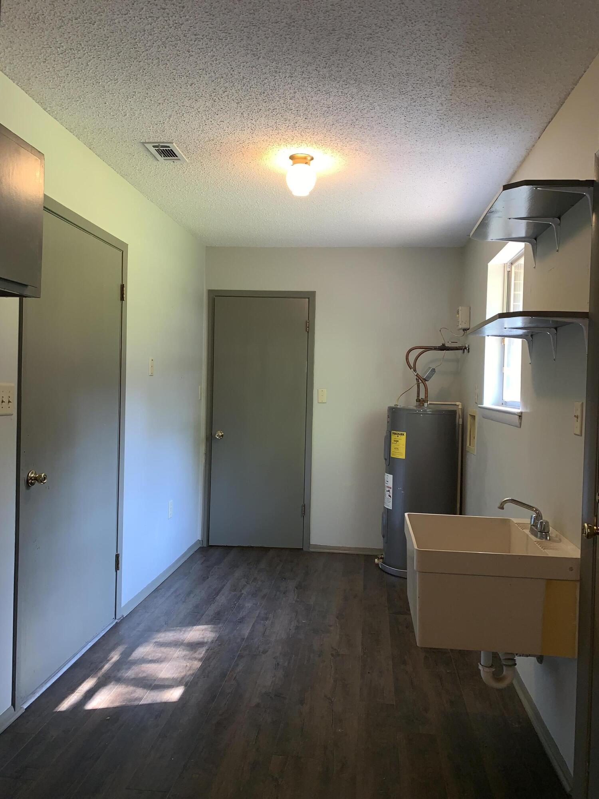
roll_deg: -1.6
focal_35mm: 26
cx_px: 300
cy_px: 400
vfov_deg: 67.3
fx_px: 600
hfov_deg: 53.1
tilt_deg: +0.0
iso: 25
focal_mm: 4.25
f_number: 1.8
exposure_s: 1/17
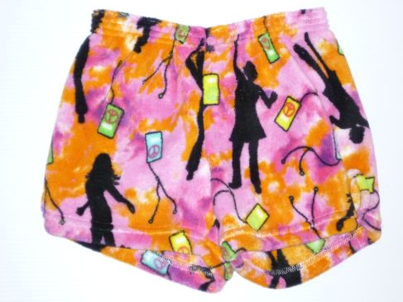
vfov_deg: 12.9
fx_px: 1339
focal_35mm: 115
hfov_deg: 17.1
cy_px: 153
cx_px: 200
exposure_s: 1/50
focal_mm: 19.9
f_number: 5.8
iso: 640
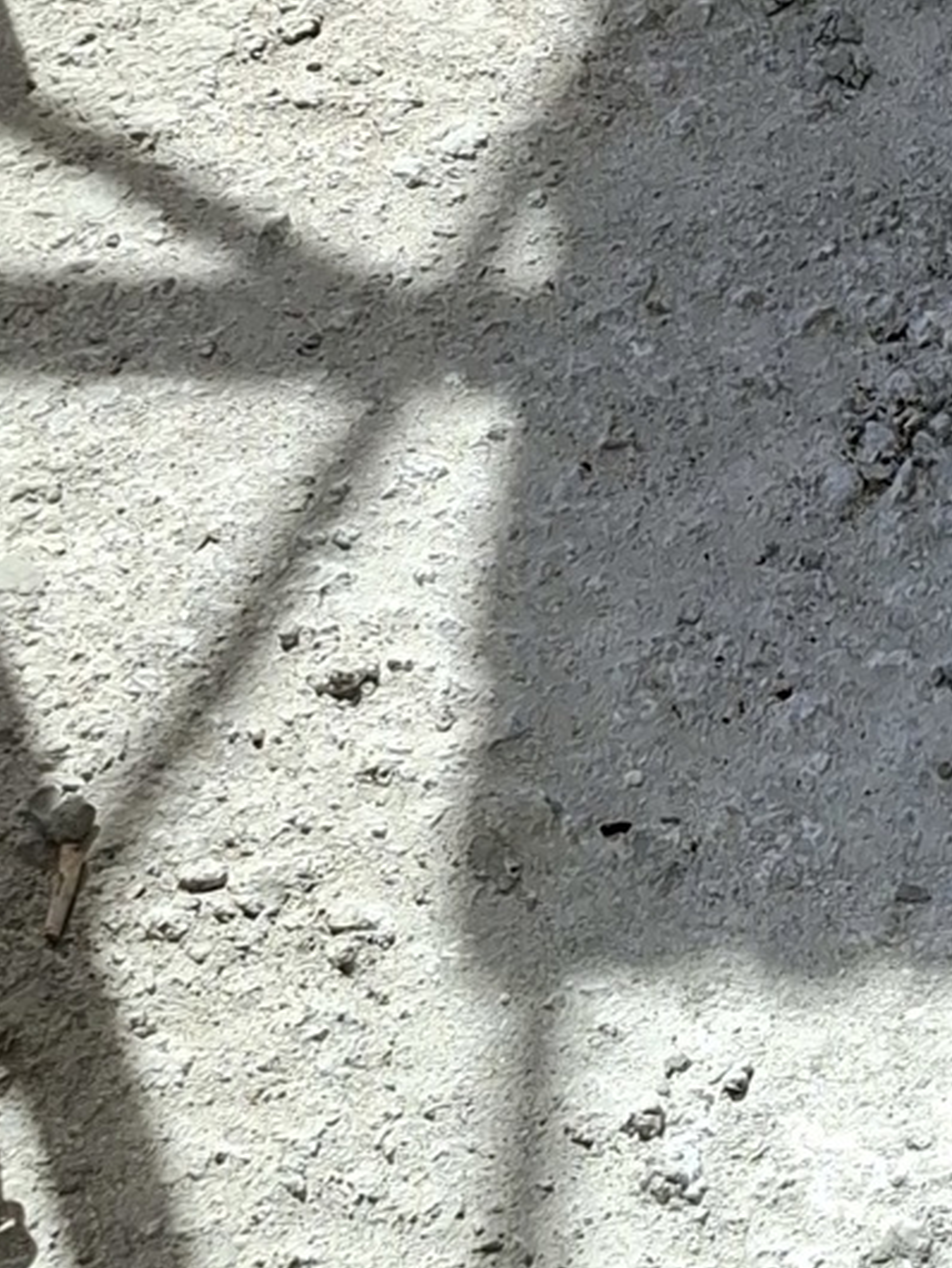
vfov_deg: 16.4
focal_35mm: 111
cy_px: -543
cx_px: 1148
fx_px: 4067
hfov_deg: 13.0
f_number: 1.8
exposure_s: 1/1631
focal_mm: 5.54
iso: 50
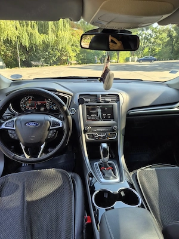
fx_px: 159
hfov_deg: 58.9
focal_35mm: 23
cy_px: 120
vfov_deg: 73.9
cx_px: 90
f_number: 1.8
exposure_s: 1/180
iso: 25
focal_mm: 5.4
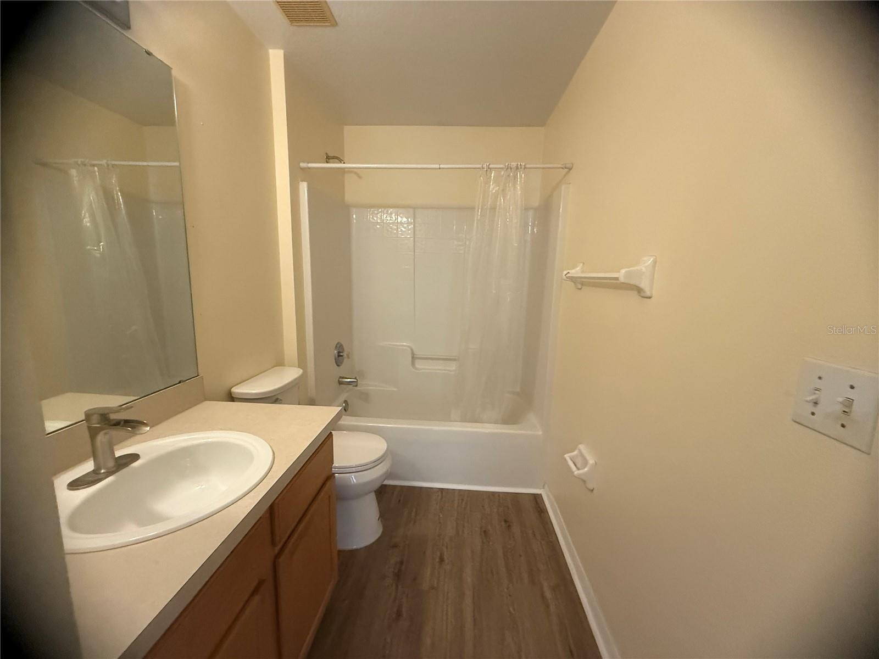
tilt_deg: -8.6
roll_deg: -2.0
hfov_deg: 102.1
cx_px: 440
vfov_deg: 85.7
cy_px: 330
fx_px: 356
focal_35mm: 14
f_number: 2.2
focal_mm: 2.22
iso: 640
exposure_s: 1/60
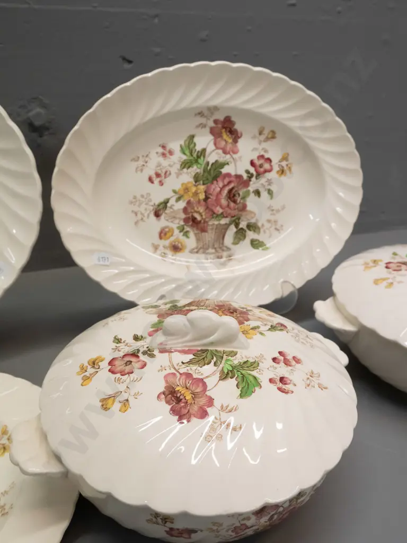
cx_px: 204
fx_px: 470
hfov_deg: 46.8
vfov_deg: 60.0
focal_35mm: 30
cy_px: 272
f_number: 5.6
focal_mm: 15
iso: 3200
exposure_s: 1/400
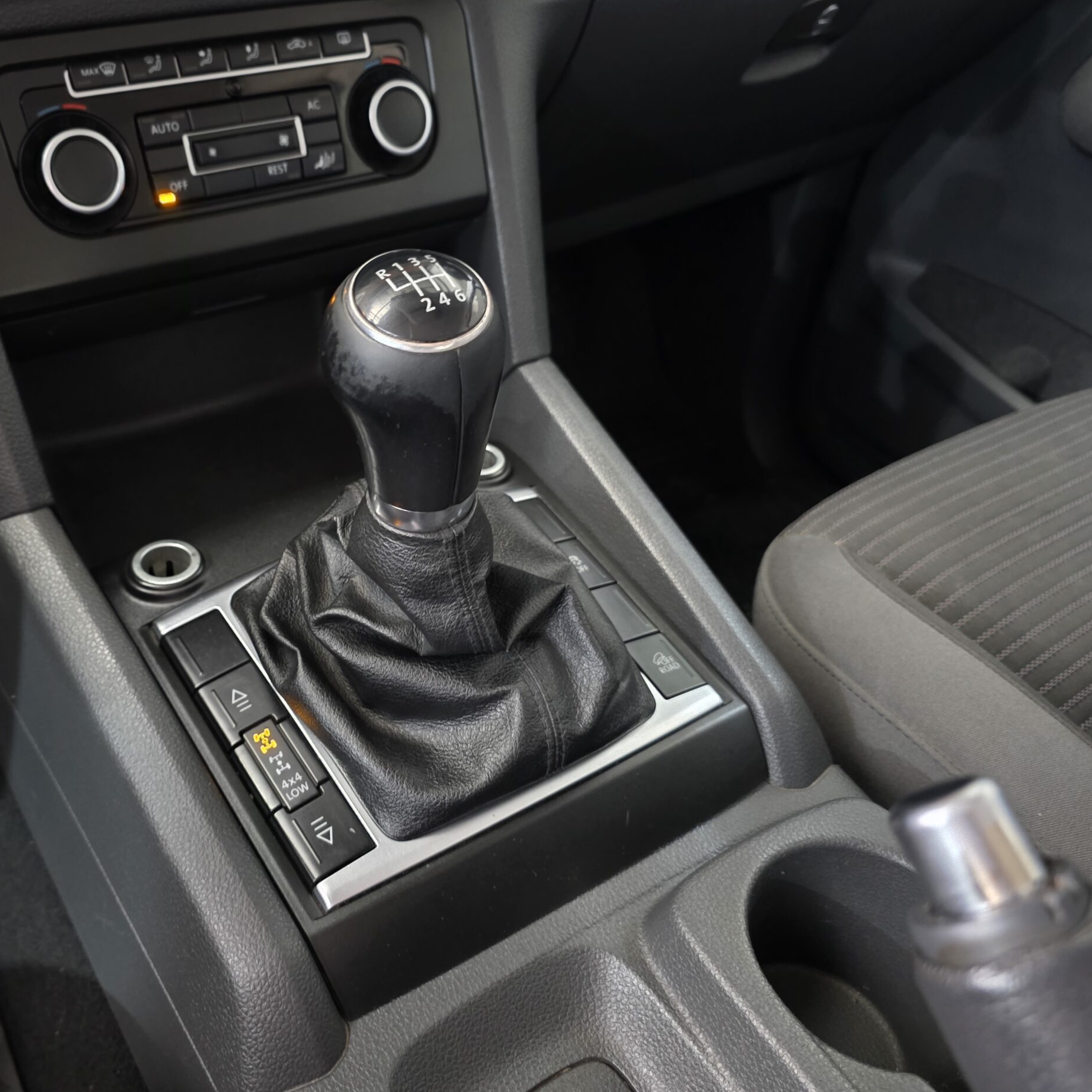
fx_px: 999
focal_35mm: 28
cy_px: 539
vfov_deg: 57.3
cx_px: 372
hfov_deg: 56.2
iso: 1250
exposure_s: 1/20
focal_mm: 6.3
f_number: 1.7
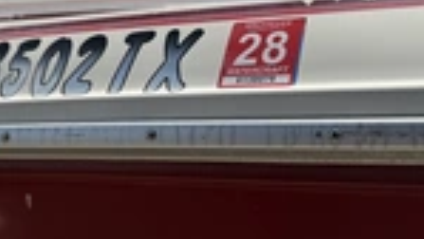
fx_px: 787
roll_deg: -3.4
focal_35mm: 70
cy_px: 60
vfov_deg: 17.2
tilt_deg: +7.9
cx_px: 43
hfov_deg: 28.9
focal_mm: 6.76
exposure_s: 1/8130
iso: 80
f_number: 1.78
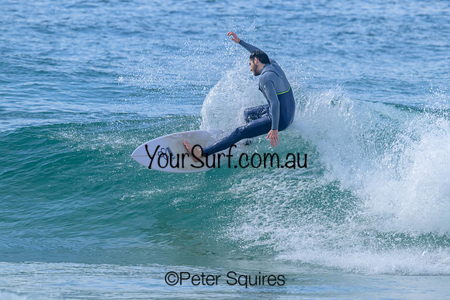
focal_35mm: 628
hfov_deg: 3.3
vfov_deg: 2.2
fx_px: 7847
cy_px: 110
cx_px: 300
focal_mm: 470
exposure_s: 1/2000
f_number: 10
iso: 900
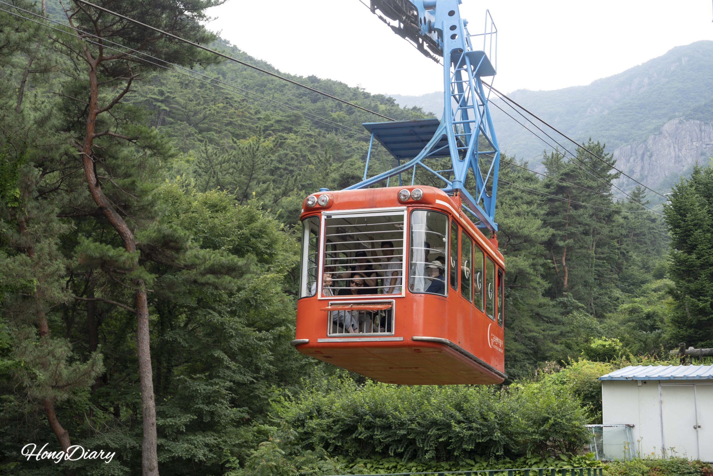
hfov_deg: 39.6
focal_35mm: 50
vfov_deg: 27.0
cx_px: 356
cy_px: 238
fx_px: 990
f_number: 6.3
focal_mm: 50
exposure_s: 1/60
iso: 100
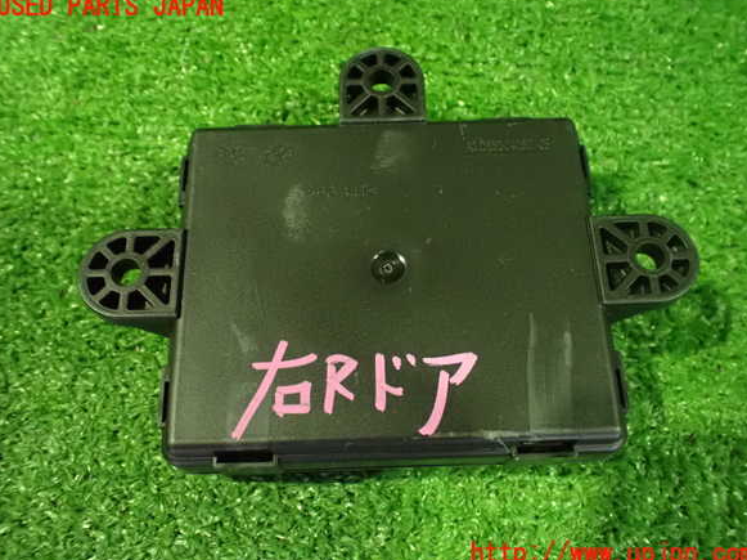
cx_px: 375
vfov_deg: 45.4
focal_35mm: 31
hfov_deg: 58.4
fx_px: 669
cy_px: 281
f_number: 2.3
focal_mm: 5.4
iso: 1600
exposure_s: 1/30
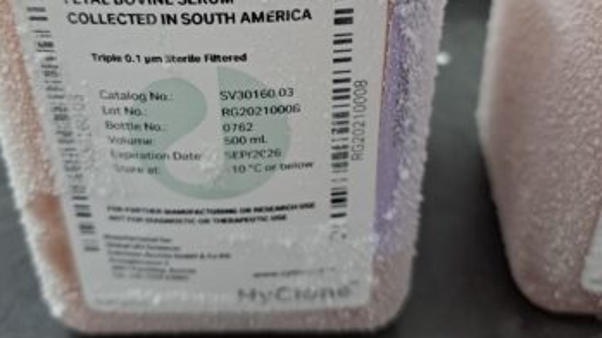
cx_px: 285
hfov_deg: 64.3
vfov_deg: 38.0
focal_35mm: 30
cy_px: 90
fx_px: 479
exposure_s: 1/33
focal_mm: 5.23
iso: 250
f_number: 1.8
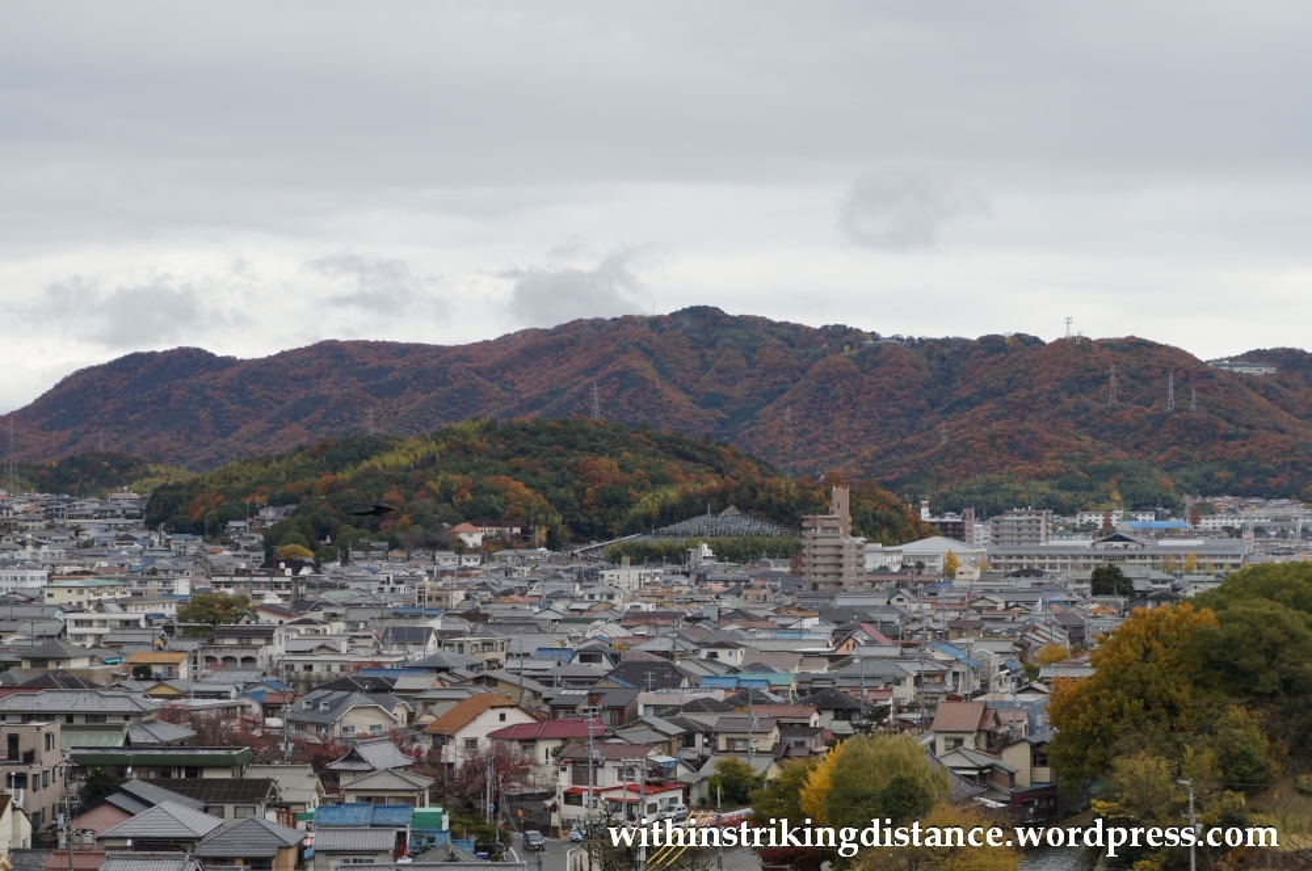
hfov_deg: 24.6
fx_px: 3003
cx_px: 656
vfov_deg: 16.5
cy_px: 436
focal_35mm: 82
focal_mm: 55
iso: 200
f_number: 8
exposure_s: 1/200
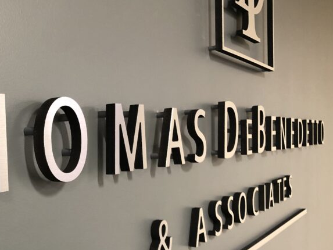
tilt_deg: -1.7
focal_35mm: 50
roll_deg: +2.9
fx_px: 481
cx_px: 60
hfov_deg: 36.7
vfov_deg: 28.9
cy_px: 167
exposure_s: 1/15
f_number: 1.8
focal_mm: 4
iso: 50
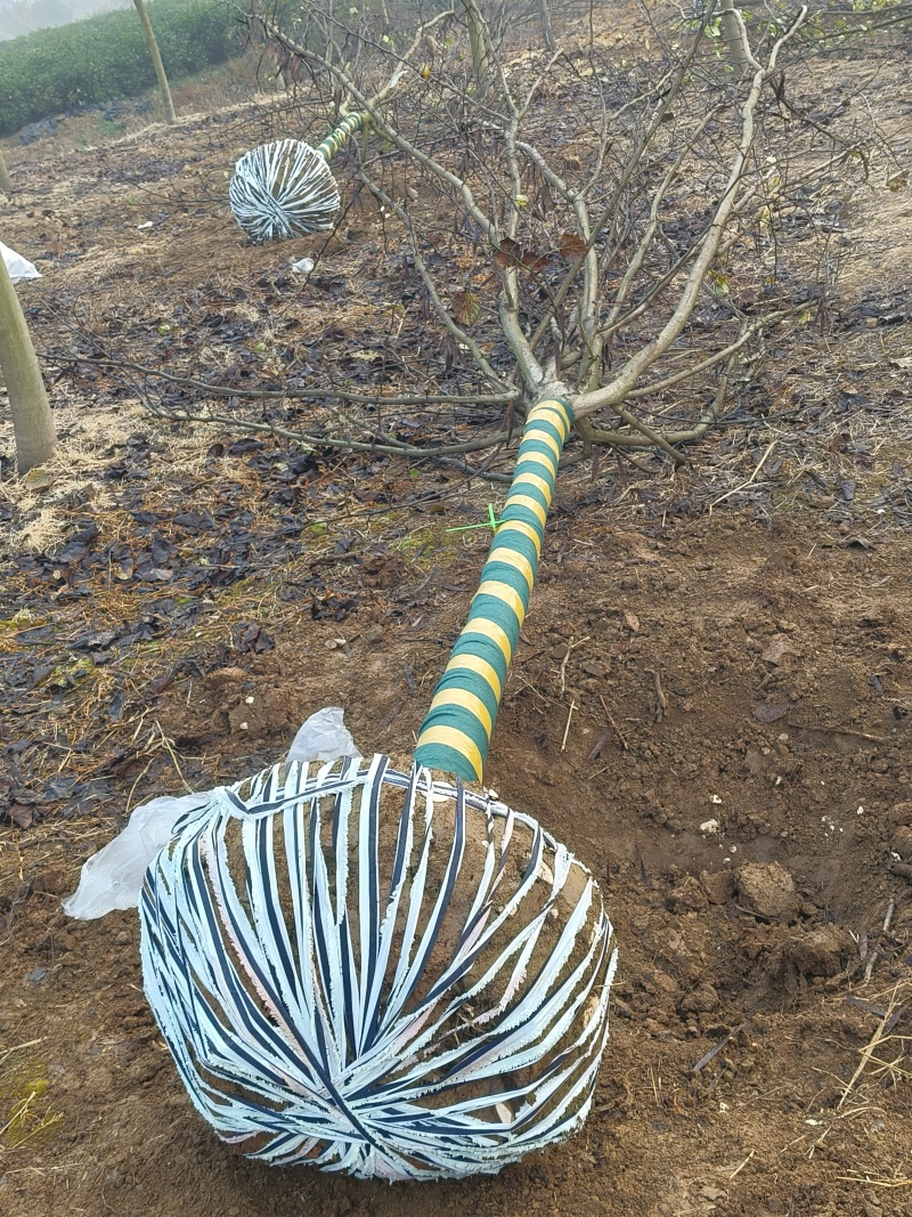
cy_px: 608
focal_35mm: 43
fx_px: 1511
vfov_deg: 43.9
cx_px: 456
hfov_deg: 33.6
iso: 80
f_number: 1.8
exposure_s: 1/320
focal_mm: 4.84
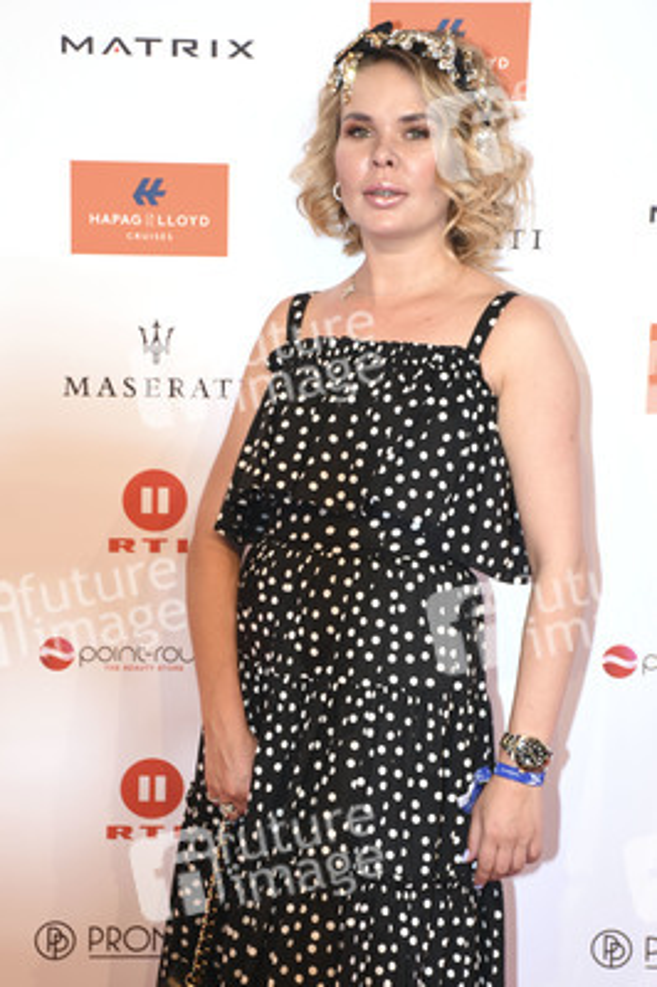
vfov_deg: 22.6
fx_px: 2468
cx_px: 328
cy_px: 494
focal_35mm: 90
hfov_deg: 15.2
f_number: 5.6
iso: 400
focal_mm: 60
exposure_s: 1/160
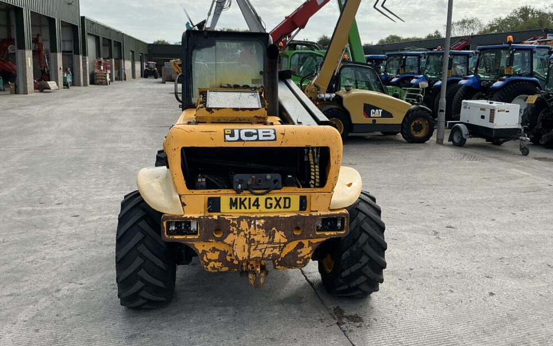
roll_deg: -0.5
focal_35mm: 31
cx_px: 288
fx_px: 467
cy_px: 155
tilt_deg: -7.1
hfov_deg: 61.2
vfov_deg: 40.6
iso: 25
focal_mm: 3
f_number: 1.8
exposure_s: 1/1577
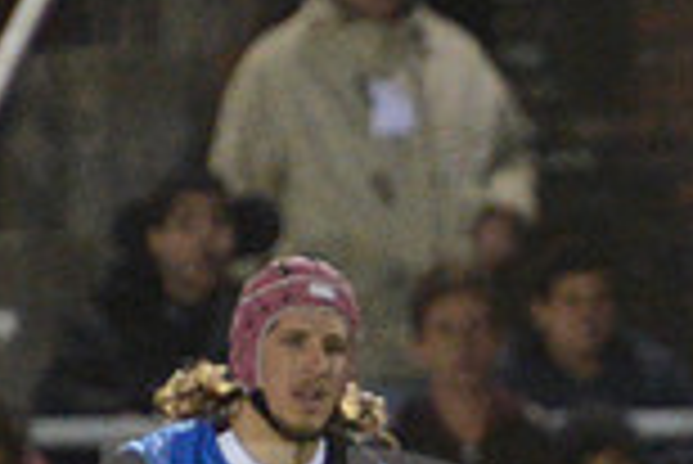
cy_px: 782
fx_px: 19557
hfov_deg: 2.0
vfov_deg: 1.4
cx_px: 1116
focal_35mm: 1015
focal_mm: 270
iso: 4000
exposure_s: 1/500
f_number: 4
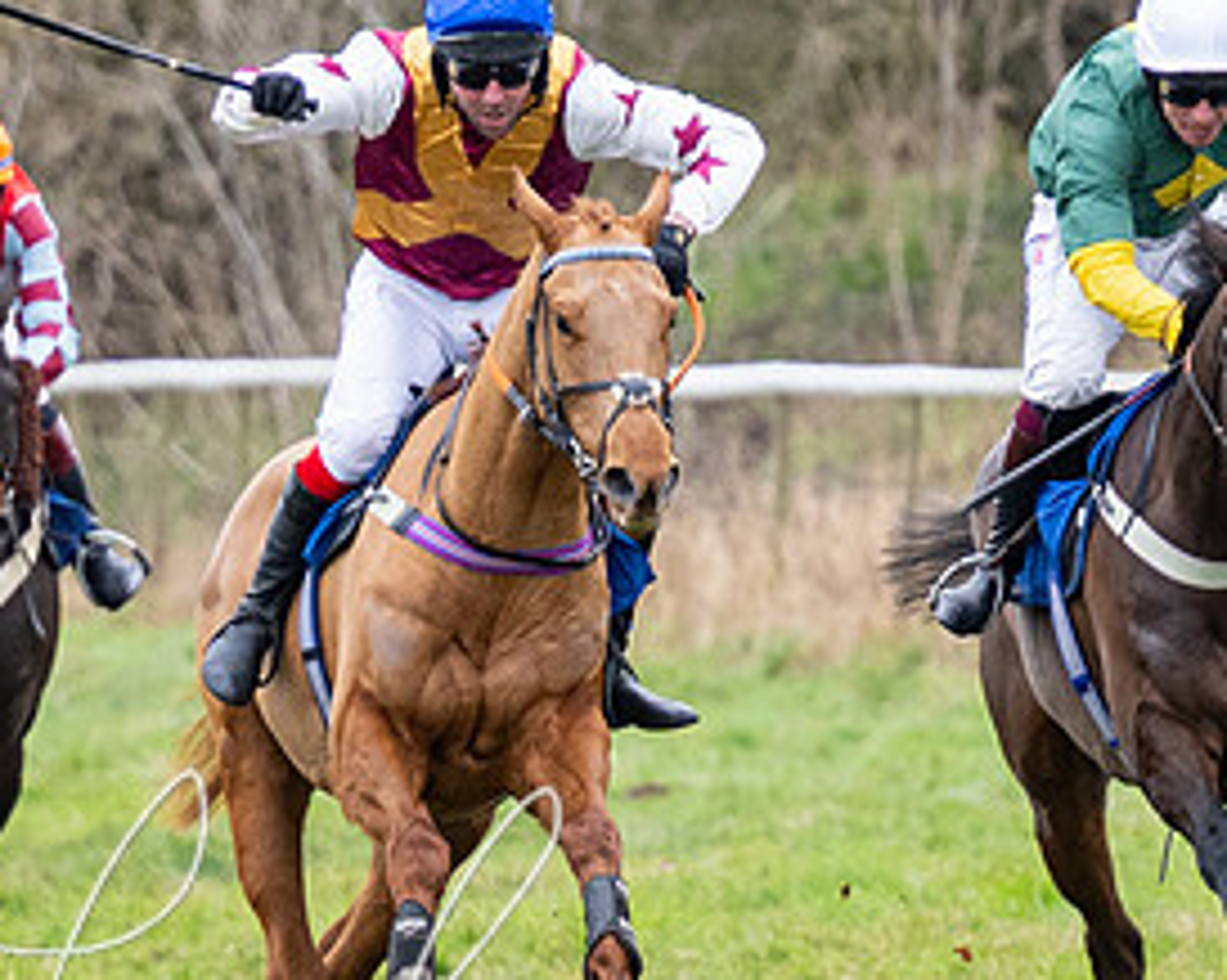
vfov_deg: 1.7
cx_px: 434
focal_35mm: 892
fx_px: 32369
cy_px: 490
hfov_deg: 2.2
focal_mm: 140
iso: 640
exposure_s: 1/1000
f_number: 2.8
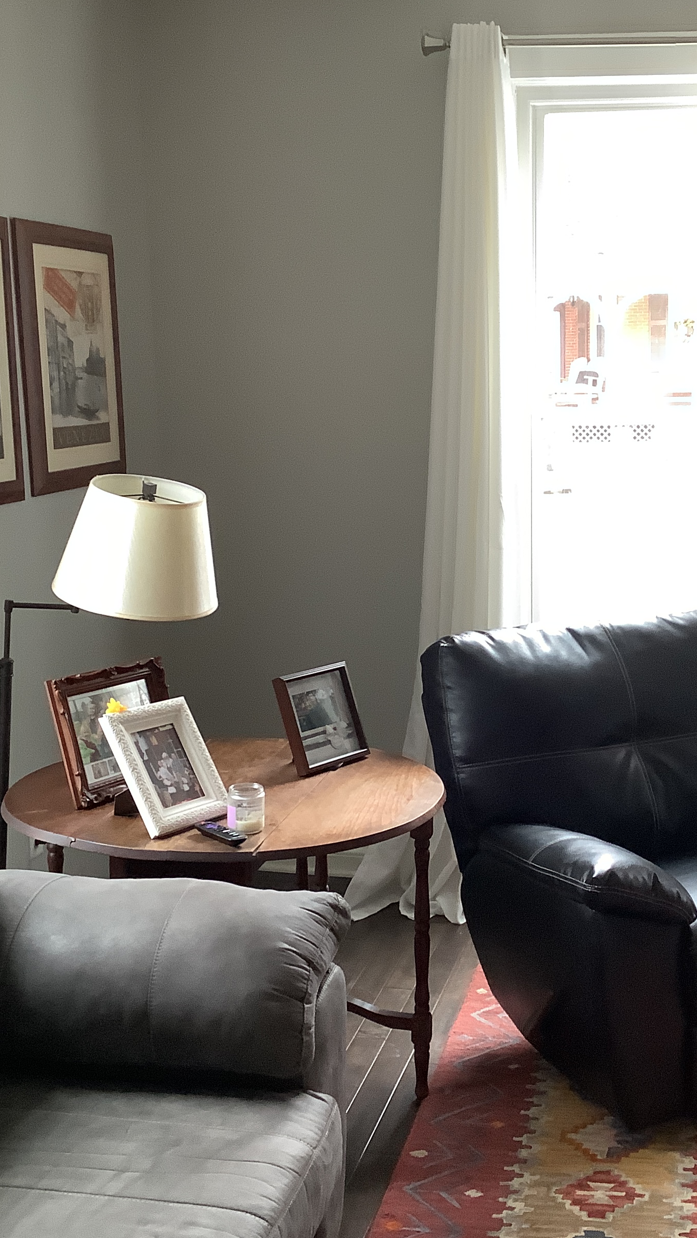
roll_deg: +0.5
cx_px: 511
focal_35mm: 46
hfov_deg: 25.7
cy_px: 620
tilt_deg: -8.9
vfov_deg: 44.6
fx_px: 1511
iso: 320
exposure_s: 1/50
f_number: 2.4
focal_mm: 3.3
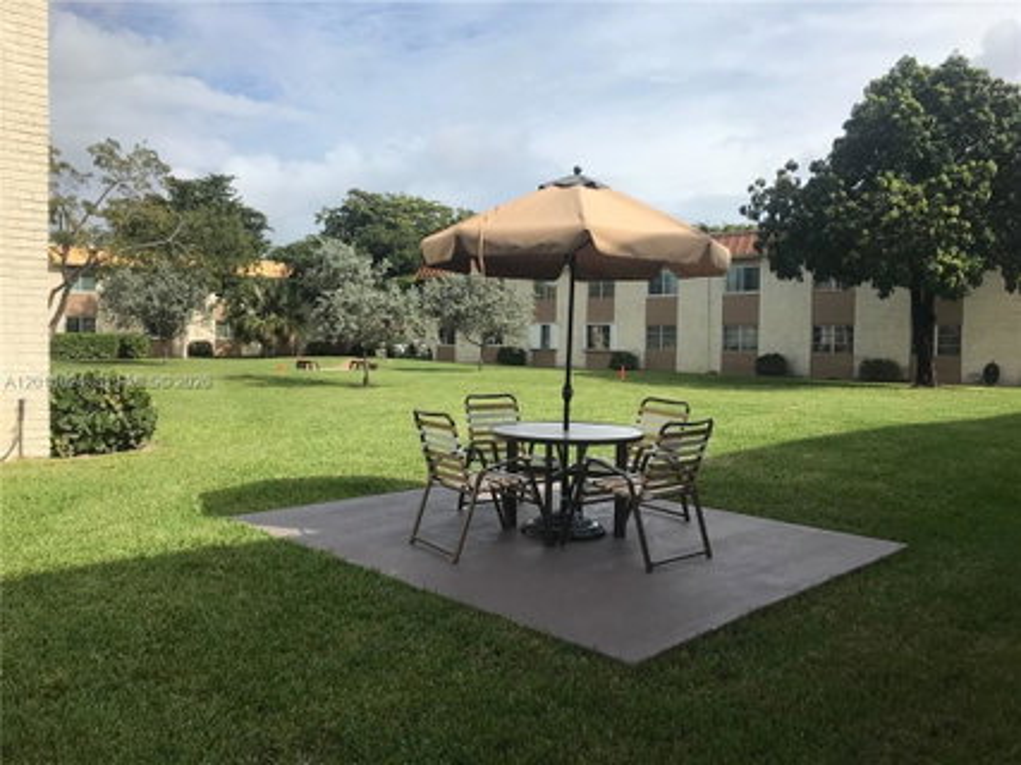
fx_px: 826
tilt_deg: -3.5
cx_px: 510
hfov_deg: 63.5
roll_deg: -0.7
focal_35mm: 28
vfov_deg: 49.7
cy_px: 382
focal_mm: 3.99
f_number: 1.8
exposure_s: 1/2994
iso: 20
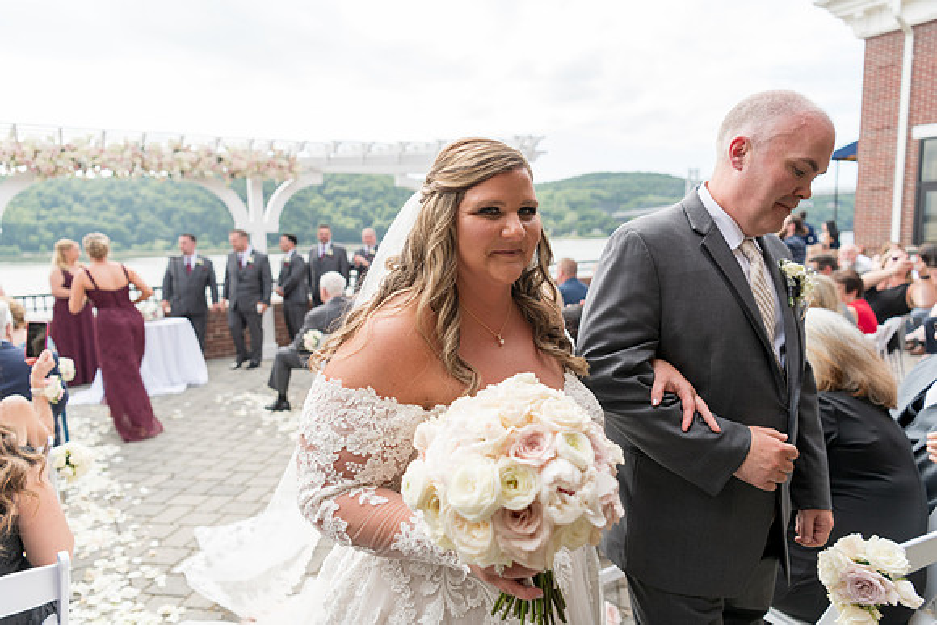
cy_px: 312
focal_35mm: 24
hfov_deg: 73.7
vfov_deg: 53.2
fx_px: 625
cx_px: 468
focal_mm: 24
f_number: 2.8
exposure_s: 1/400
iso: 64
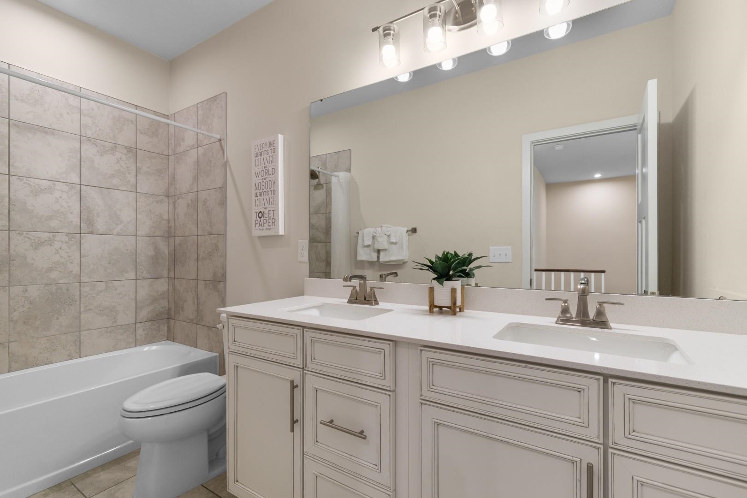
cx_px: 374
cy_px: 249
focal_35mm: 15
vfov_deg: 77.3
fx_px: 311
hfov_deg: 100.4
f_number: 4.5
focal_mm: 10
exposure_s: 1/30
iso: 100
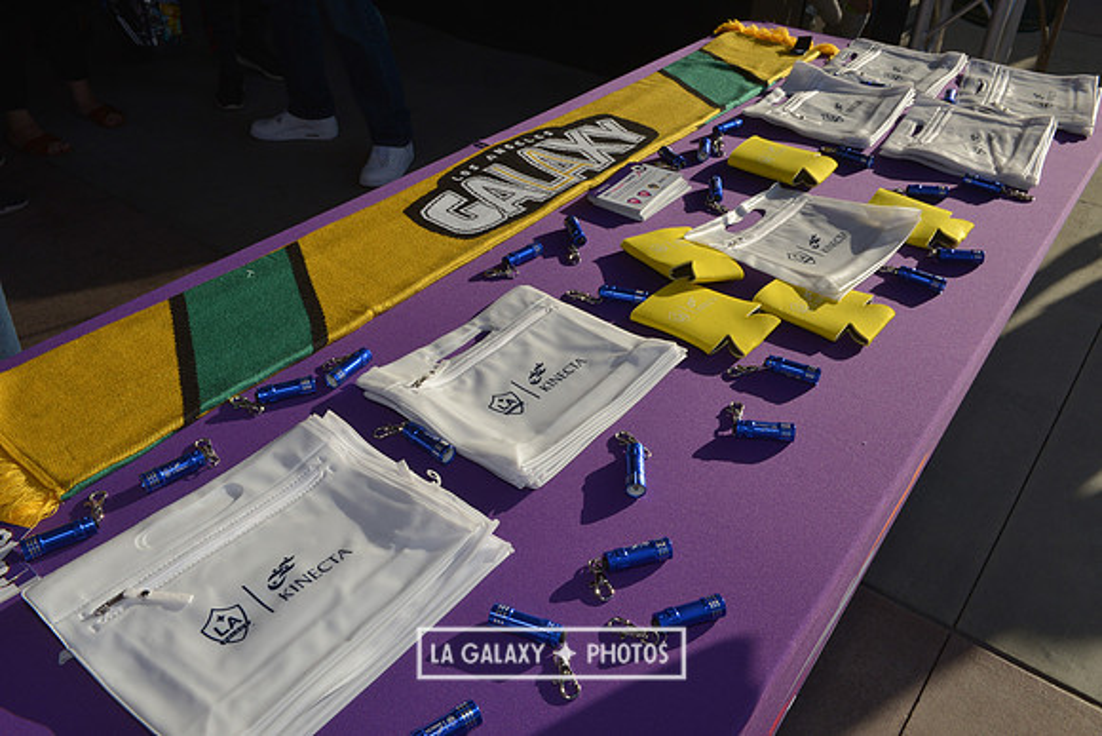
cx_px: 551
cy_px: 368
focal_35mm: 31
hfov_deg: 60.3
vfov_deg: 42.3
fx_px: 949
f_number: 18
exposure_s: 1/250
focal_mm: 31
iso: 400
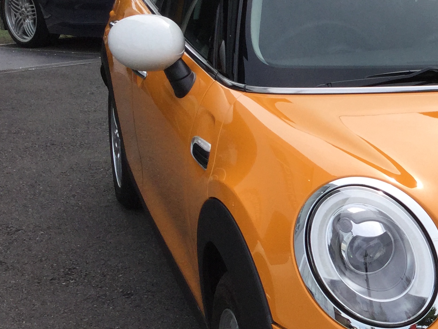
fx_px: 1025
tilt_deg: -13.0
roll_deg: +0.0
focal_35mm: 81
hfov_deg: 22.2
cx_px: 530
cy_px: 189
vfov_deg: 18.2
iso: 25
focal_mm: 3.3
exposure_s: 1/612
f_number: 2.4
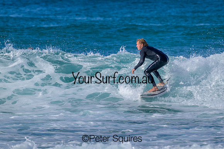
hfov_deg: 2.7
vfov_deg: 1.8
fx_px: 4793
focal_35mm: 770
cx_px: 134
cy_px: 52
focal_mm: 560
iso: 400
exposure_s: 1/2000
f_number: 8
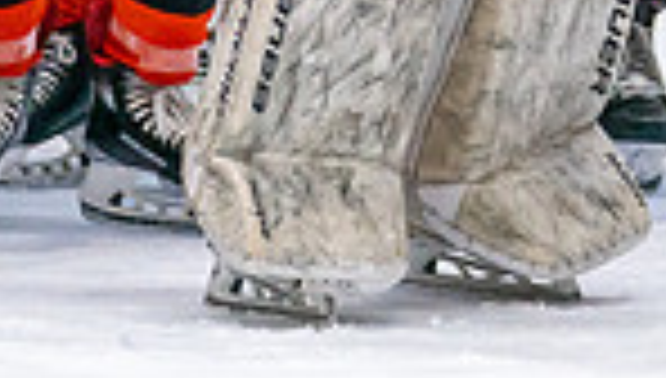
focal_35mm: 662
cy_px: -628
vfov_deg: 1.8
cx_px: 472
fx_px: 11716
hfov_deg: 3.3
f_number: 2.8
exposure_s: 1/1250
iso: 3200
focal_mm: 132
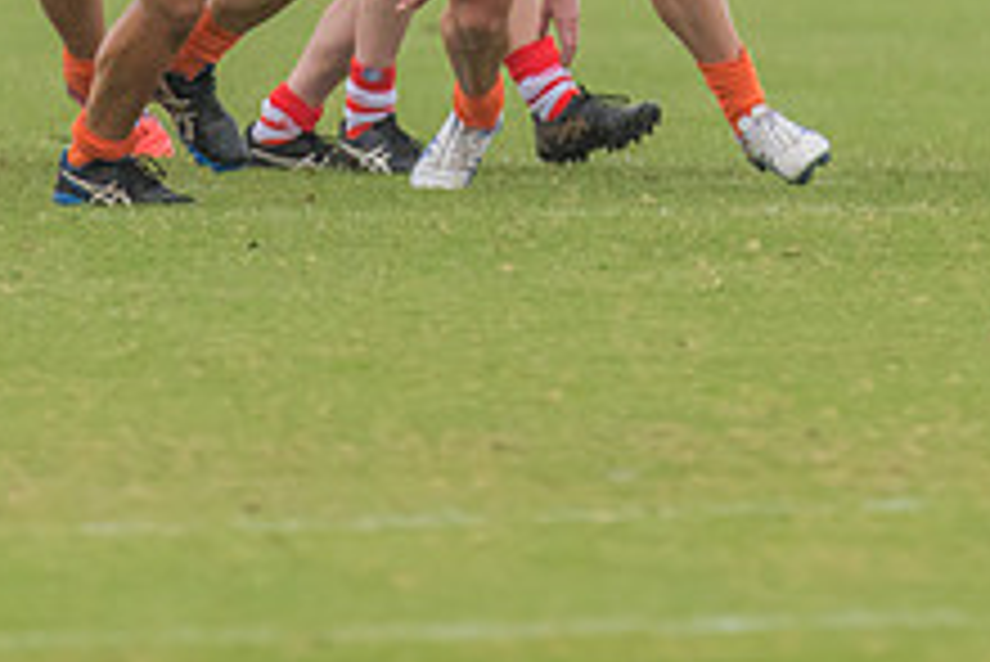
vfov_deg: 0.8
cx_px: 495
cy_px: -299
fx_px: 50054
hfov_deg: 1.1
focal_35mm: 1819
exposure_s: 1/1250
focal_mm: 460
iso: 1400
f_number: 6.3
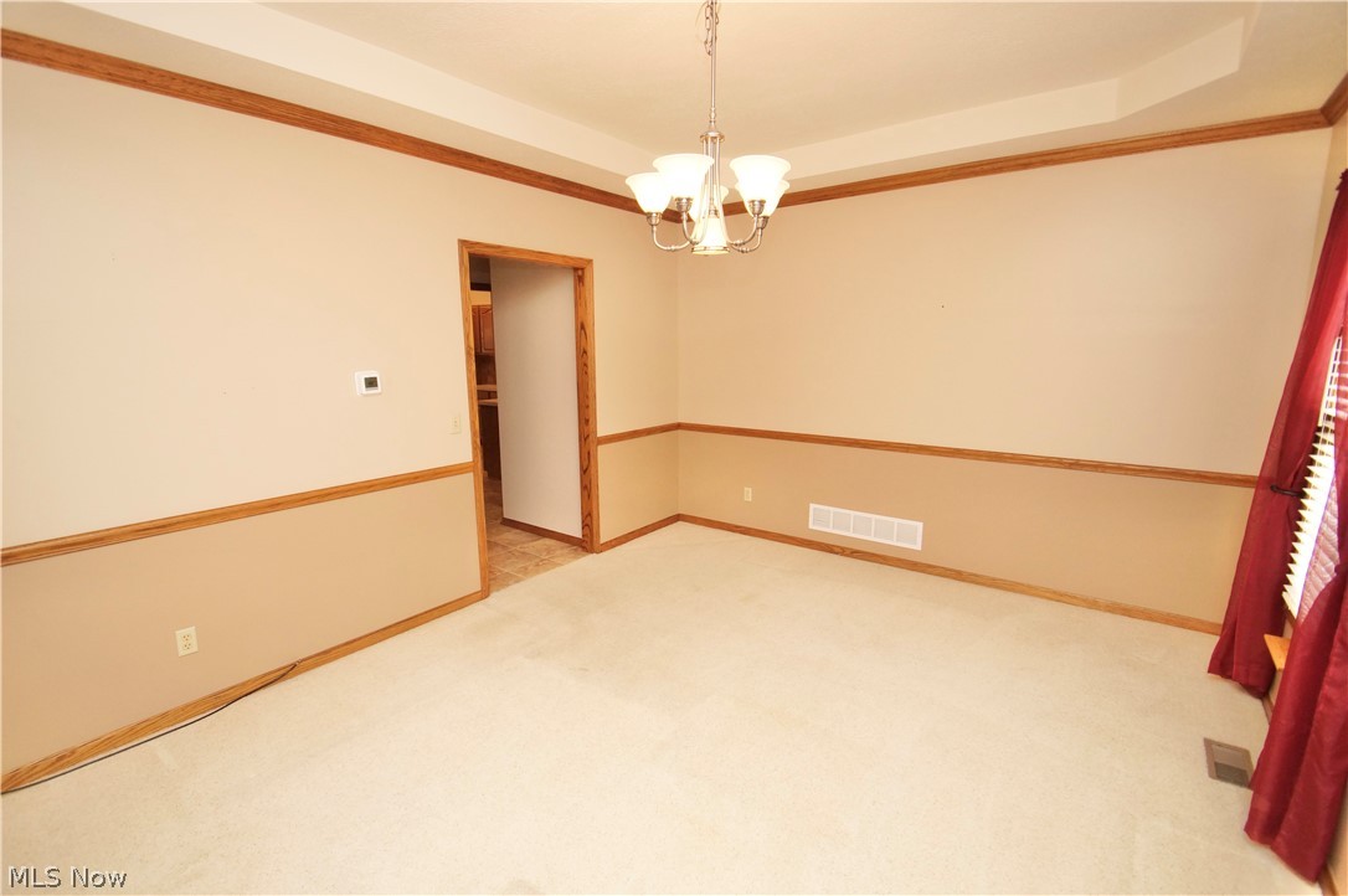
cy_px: 448
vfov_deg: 77.2
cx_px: 674
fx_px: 561
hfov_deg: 100.4
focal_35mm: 15
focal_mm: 10
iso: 800
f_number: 3.5
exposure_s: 1/160
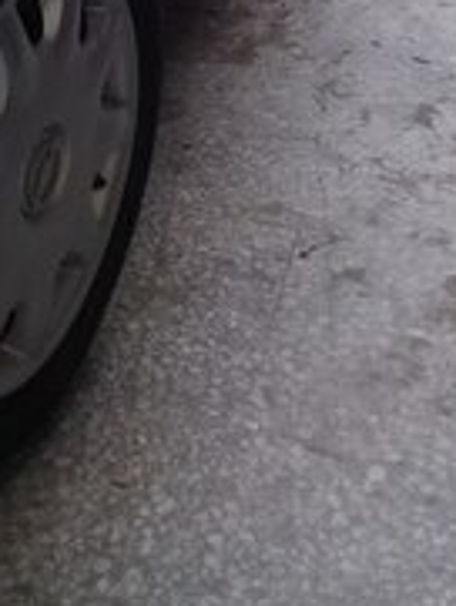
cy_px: -208
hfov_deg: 17.3
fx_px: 1491
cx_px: 104
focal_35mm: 85
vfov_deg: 20.7
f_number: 2.2
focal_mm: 3.3
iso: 50
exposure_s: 1/427
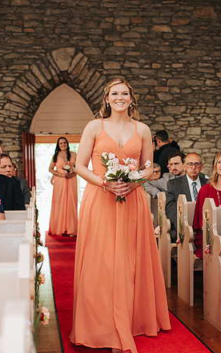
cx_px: 124
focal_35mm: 57
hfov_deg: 22.7
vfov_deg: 35.7
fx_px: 550
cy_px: 169
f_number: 2.8
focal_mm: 35
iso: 1000
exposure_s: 1/200
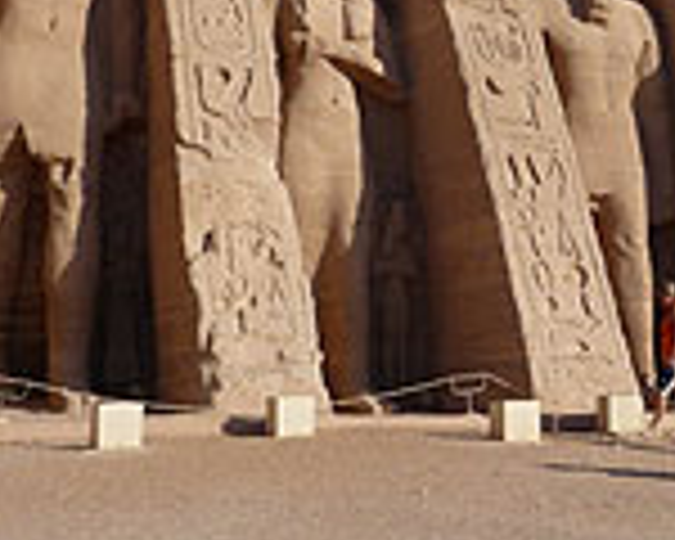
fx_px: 1638
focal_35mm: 82
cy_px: 14
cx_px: 576
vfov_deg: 18.3
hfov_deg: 22.8
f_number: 8
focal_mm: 4.7
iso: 100
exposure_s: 1/400
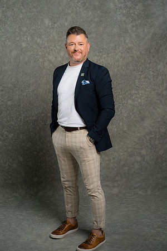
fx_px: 383
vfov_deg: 36.2
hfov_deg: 24.6
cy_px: 126
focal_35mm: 55
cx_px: 84
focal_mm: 55
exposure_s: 1/160
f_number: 4
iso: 125
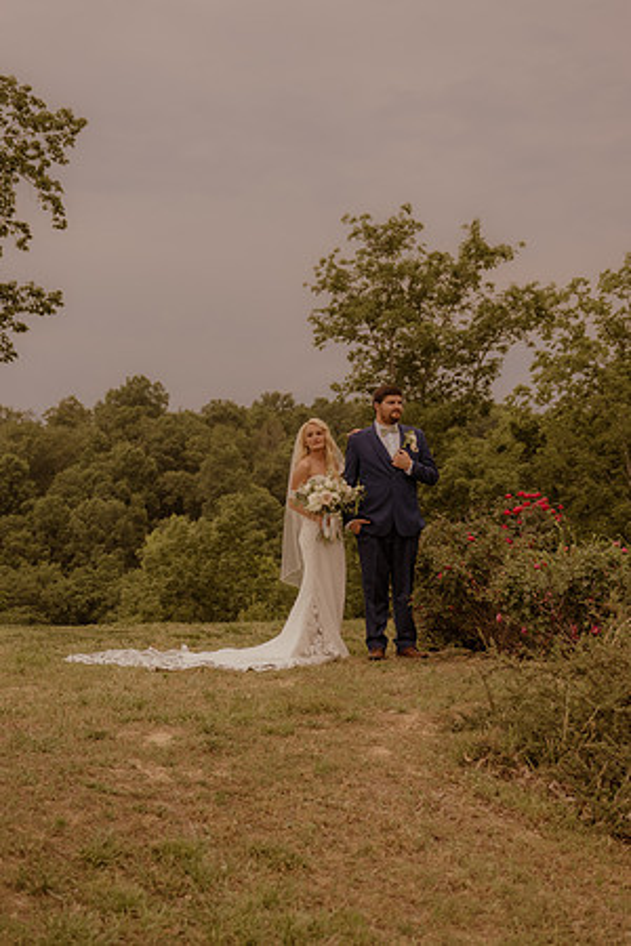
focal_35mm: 64
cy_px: 473
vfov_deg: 31.4
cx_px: 316
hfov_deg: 21.2
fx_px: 1683
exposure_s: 1/1250
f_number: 3.2
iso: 1000
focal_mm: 43
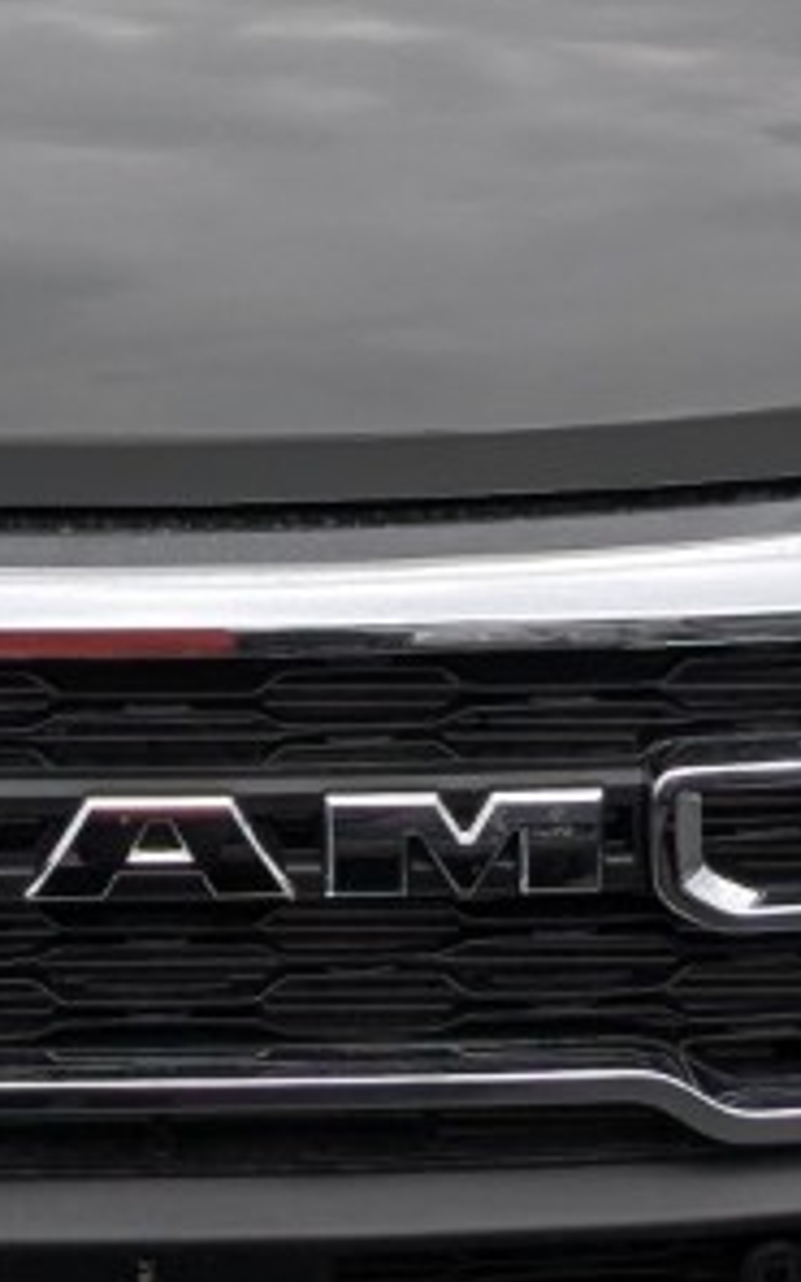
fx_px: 2794
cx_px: 84
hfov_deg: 16.1
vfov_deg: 24.5
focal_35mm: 80
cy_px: -39
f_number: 2.2
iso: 50
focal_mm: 2.35
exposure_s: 1/1631
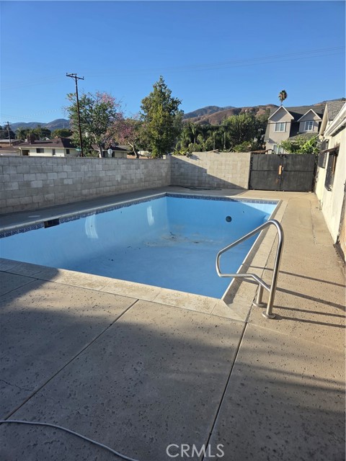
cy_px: 230
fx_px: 307
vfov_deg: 73.9
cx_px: 173
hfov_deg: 58.9
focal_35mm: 23
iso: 80
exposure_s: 1/2843
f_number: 1.8
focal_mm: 5.4
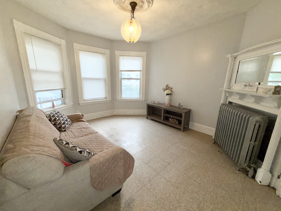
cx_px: 140
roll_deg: -0.5
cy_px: 106
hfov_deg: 102.1
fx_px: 114
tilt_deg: -13.2
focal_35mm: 14
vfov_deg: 85.7
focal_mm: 2.22
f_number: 2.2
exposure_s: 1/60
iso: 32
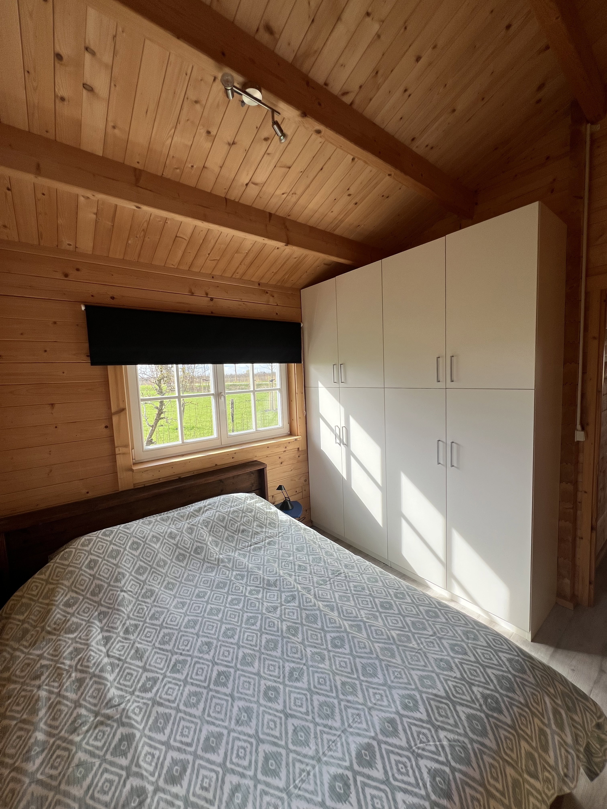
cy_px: 404
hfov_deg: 89.9
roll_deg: +2.7
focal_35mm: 13
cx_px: 304
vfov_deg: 106.2
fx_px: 304
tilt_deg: -5.0
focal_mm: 1.57
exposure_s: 1/342
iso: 32
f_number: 1.8
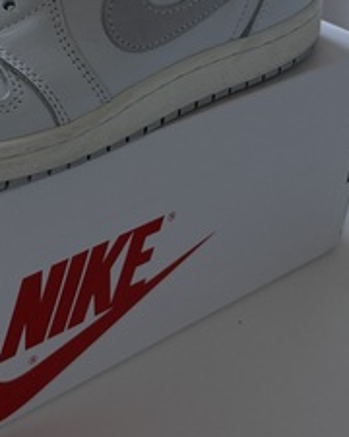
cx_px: 6
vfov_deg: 26.1
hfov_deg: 20.9
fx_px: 917
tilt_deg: -27.0
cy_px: 65
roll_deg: +1.9
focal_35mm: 71
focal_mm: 6.76
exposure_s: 1/192
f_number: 1.78
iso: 160
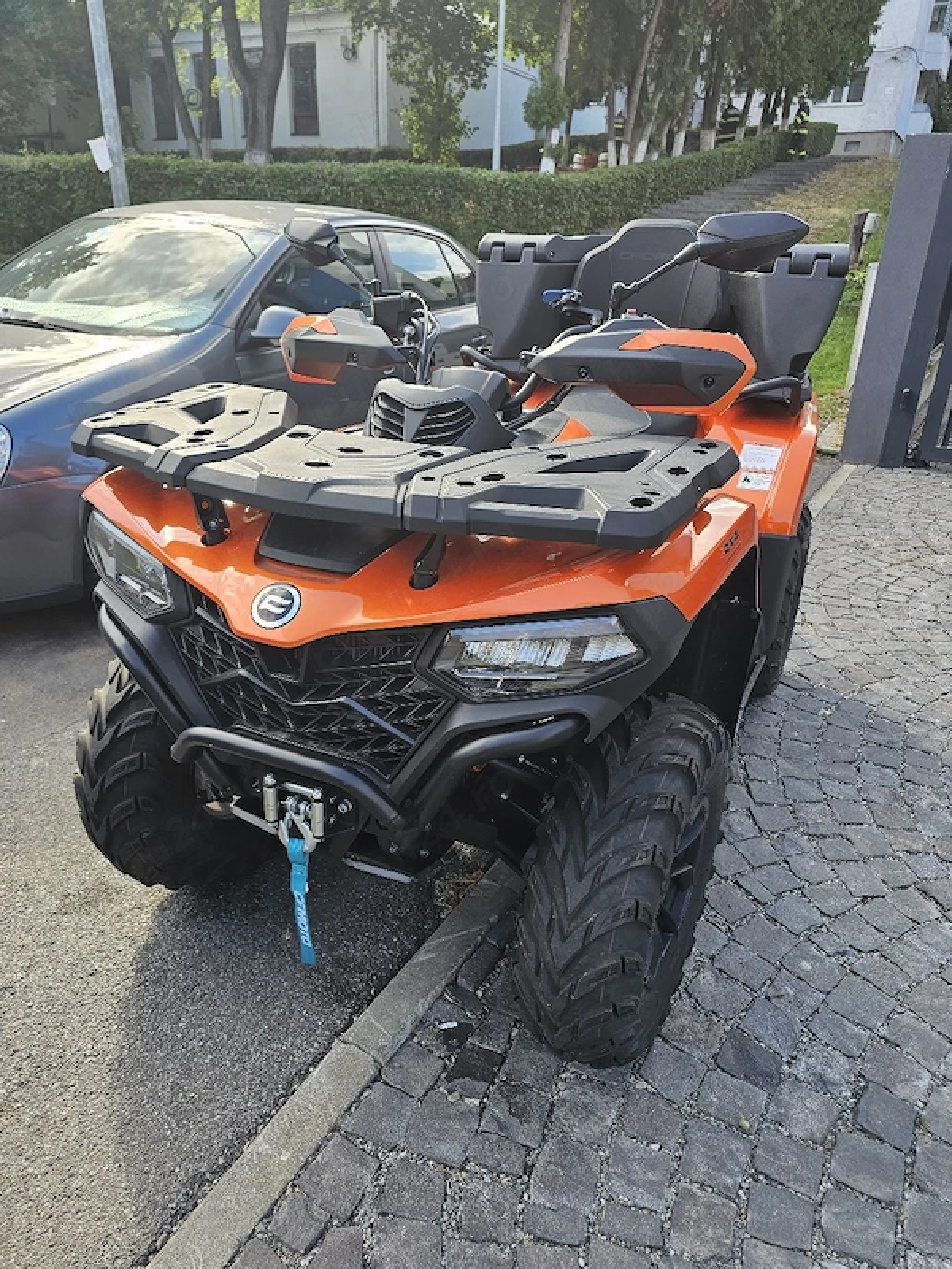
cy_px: 634
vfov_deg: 73.9
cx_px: 476
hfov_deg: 58.9
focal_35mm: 23
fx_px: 843
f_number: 1.7
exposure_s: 1/182
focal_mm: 6.3
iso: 25
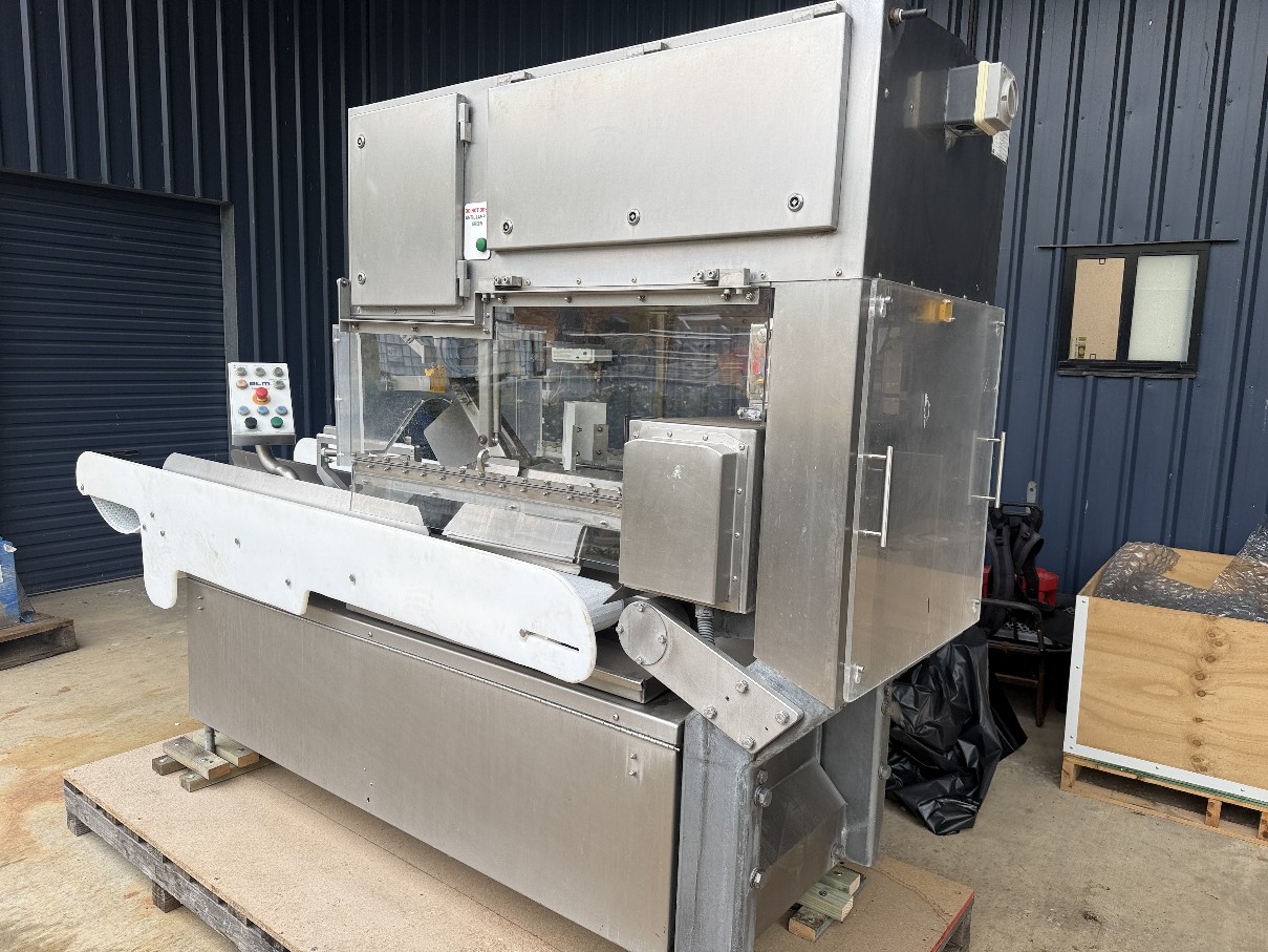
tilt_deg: -8.3
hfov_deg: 71.6
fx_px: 879
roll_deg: -1.7
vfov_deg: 56.8
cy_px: 476
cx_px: 634
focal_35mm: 24
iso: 64
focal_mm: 6.76
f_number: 1.78
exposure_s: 1/166
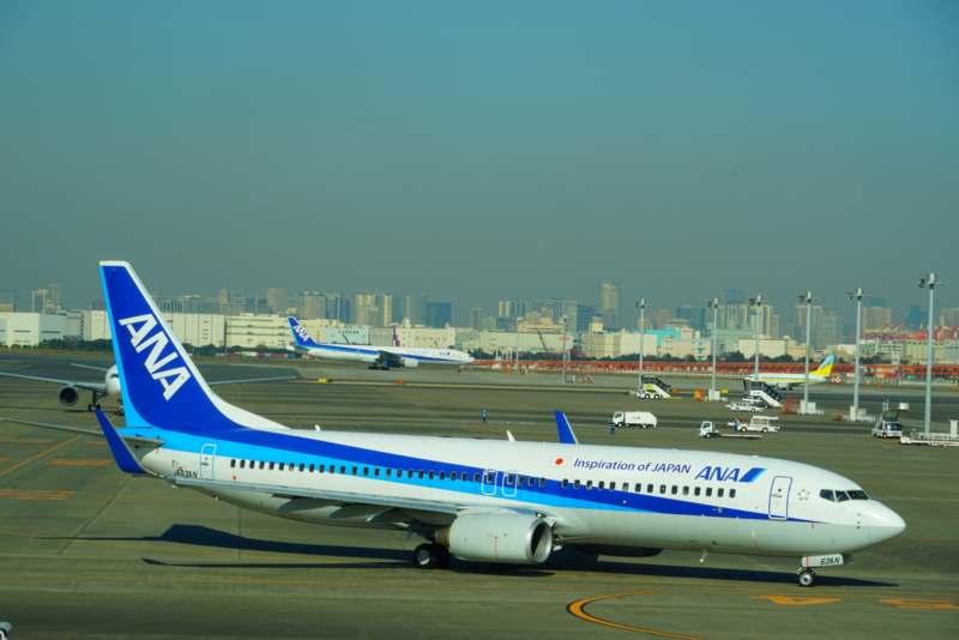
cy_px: 320
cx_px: 480
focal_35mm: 139
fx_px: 3704
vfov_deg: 9.9
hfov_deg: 14.8
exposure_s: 1/250
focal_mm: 139
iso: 100
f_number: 9.5
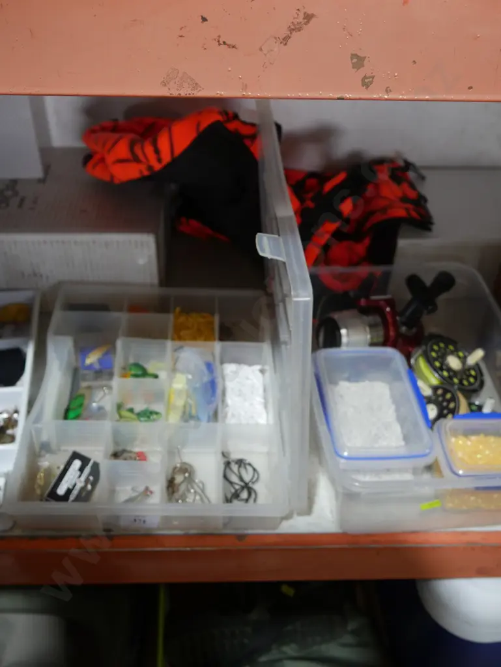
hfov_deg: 39.7
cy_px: 334
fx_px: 694
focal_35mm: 36
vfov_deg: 51.3
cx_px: 250
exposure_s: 1/60
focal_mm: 18
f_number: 4
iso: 320
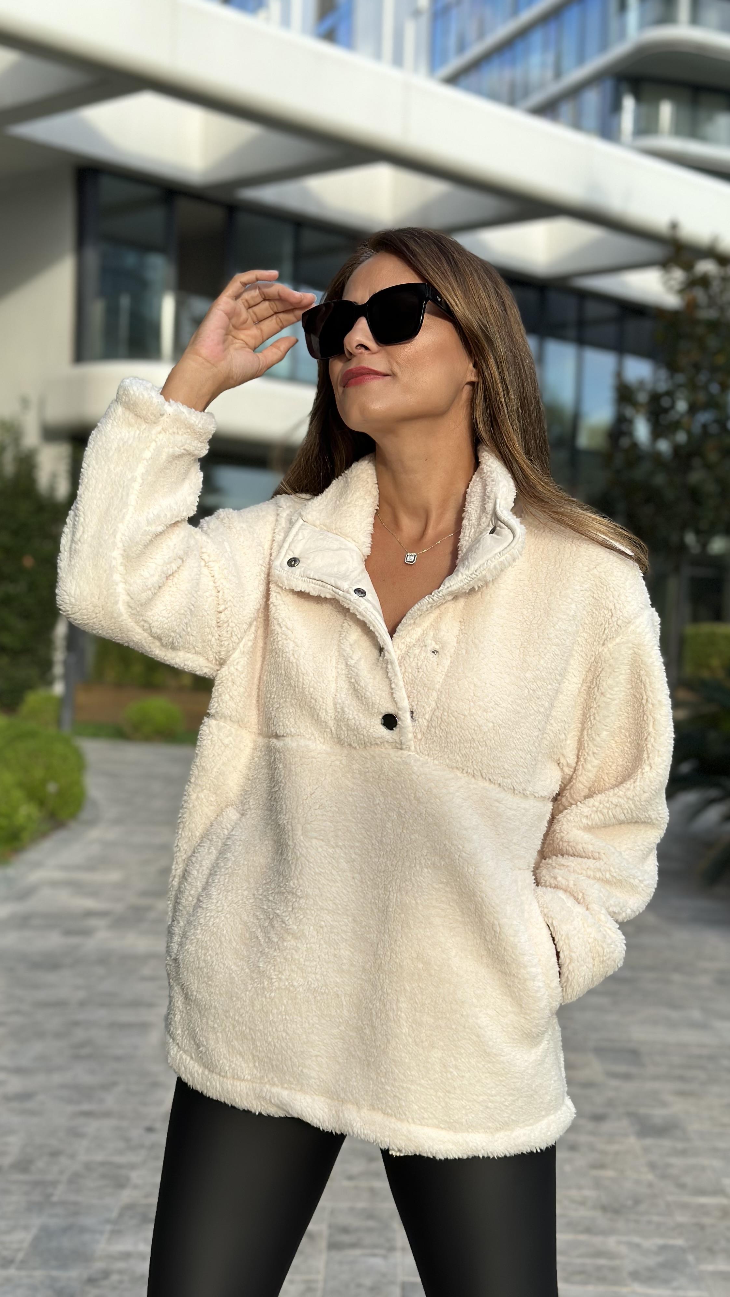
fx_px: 1824
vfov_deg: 39.2
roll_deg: -2.1
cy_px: 655
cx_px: 409
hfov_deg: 22.6
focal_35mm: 53
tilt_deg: -1.1
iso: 80
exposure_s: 1/1815
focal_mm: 6.86
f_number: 1.78
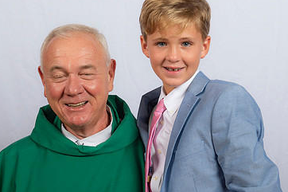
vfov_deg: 15.5
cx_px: 131
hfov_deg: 23.1
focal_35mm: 88
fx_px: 704
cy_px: 137
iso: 320
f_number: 8
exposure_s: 1/200
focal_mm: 55
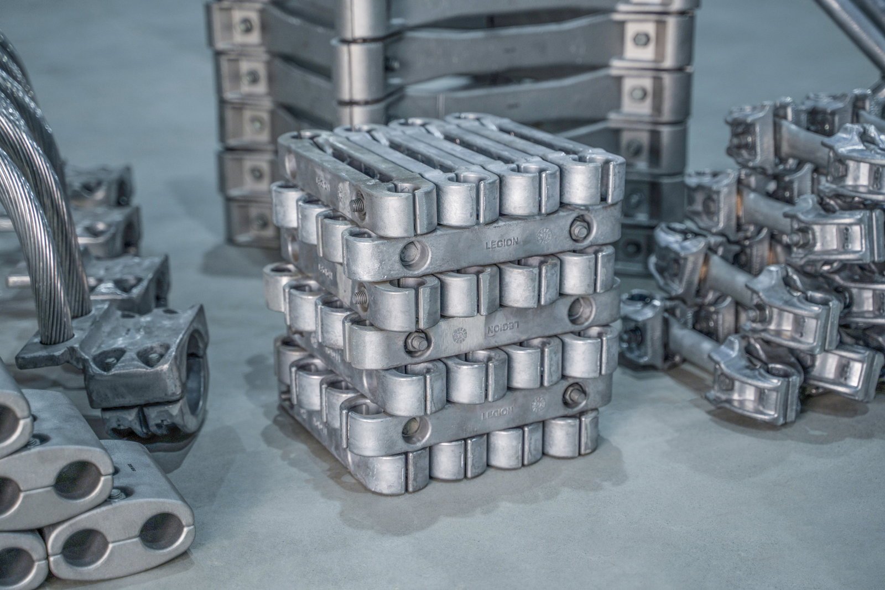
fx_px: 1500
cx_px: 442
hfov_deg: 32.9
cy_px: 295
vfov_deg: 22.3
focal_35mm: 61
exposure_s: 1/125
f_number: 3.2
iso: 250
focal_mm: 61
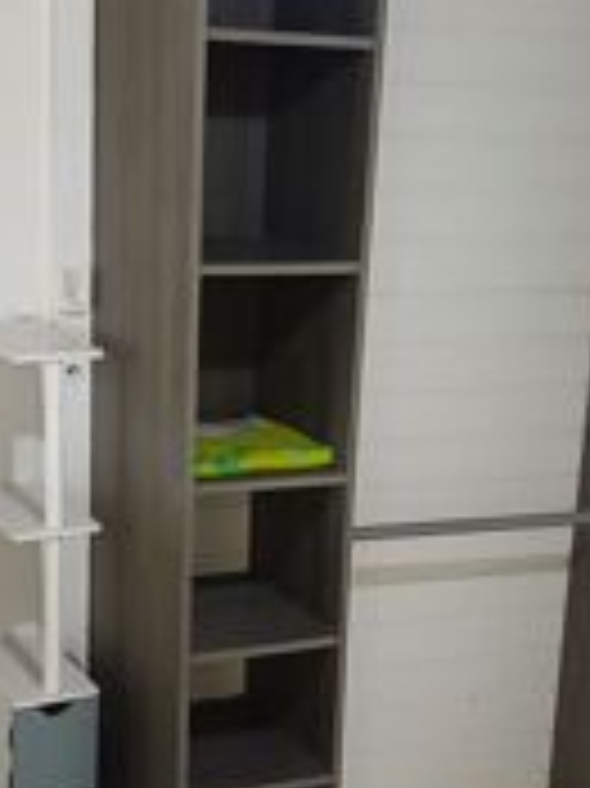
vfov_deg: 29.3
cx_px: 275
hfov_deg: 22.2
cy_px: 502
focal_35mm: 66
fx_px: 1502
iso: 320
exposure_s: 1/25
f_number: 1.8
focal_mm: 3.98
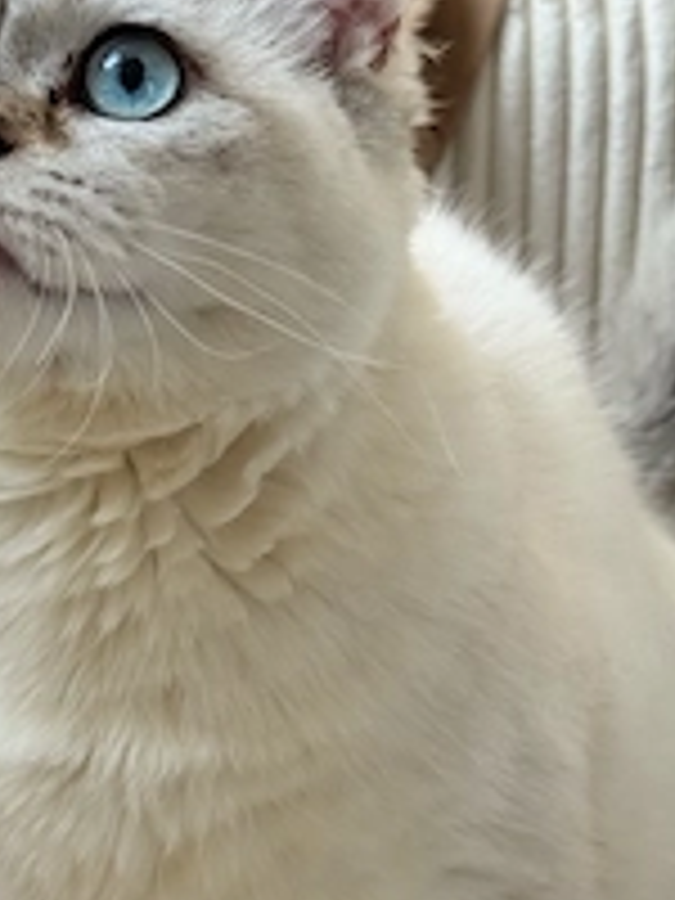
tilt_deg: -19.4
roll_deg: -0.5
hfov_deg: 15.4
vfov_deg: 20.4
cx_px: 351
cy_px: 378
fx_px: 2496
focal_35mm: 96
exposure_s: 1/139
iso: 50
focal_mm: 6.76
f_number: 1.78
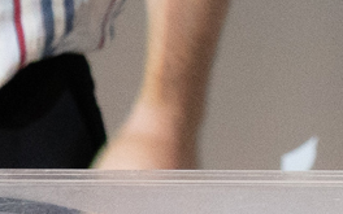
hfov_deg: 6.5
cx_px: 1003
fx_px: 2767
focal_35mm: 296
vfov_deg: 4.4
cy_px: -244
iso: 3200
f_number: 4
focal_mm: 32
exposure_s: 1/60
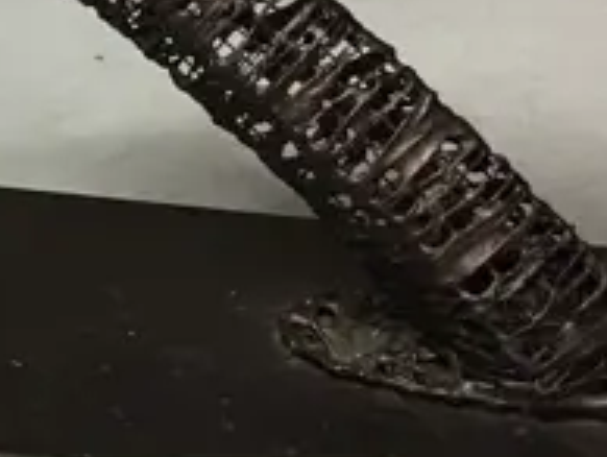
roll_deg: +1.2
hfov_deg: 11.7
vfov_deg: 9.7
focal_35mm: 153
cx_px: -544
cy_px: 53
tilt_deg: -26.2
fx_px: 2686
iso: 64
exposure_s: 1/33
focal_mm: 4.15
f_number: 2.2
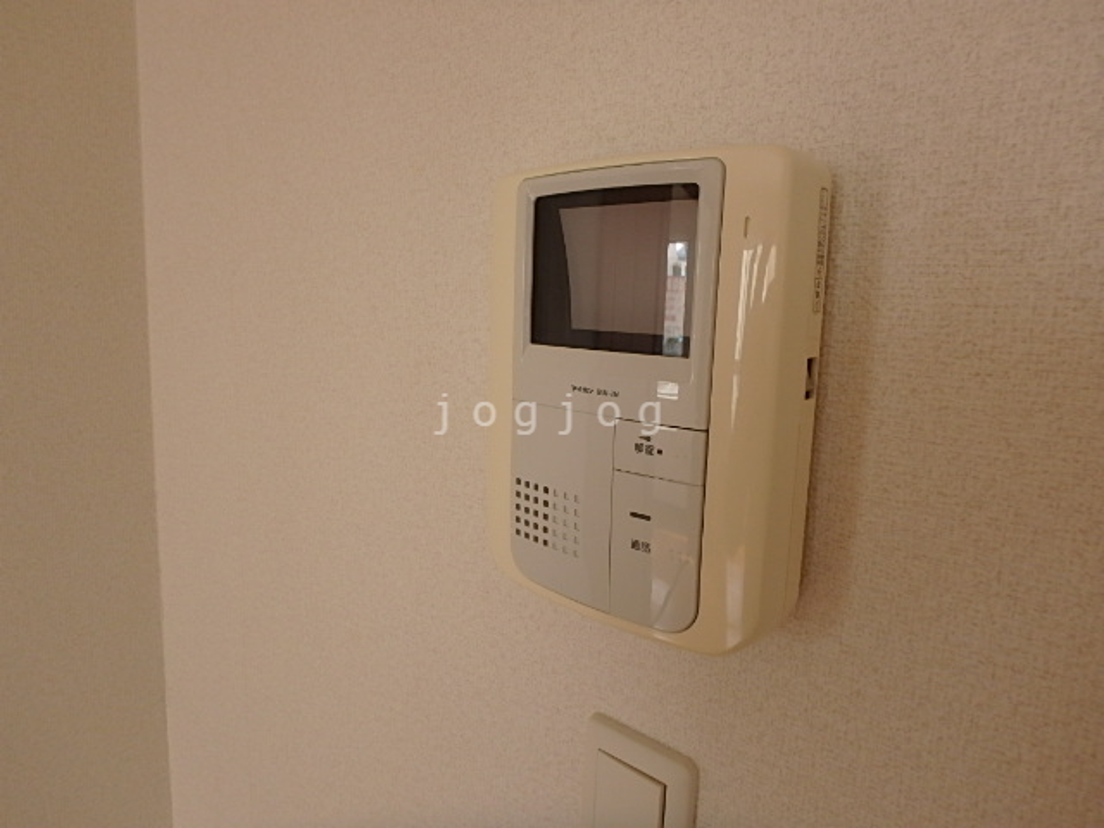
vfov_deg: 63.4
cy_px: 414
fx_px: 670
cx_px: 552
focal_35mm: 21
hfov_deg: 79.0
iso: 200
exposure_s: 1/40
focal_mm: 3.7
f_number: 3.5
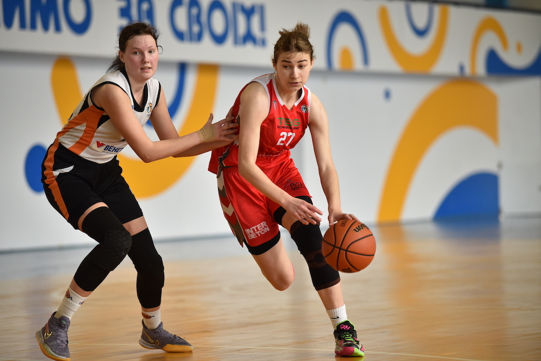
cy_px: 180
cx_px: 270
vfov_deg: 8.6
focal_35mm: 160
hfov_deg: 12.8
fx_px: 2405
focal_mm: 160
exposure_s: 1/1250
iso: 1000
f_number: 2.8
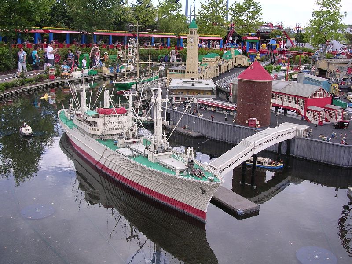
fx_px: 386
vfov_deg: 37.7
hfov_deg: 49.0
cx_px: 176
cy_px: 132
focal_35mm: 38
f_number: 2.8
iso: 100
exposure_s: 1/342
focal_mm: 5.8
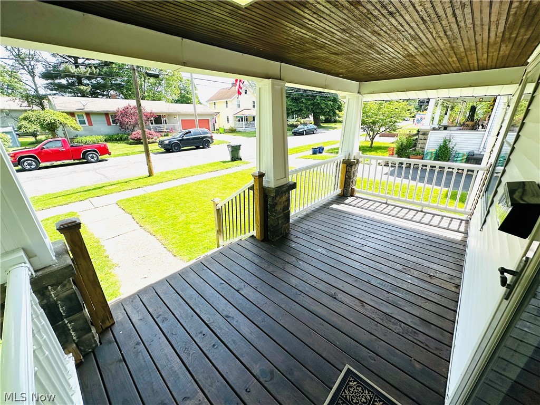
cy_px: 202
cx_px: 270
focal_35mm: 14
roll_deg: -0.1
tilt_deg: -20.7
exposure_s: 1/749
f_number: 2.2
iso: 40
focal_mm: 2.22
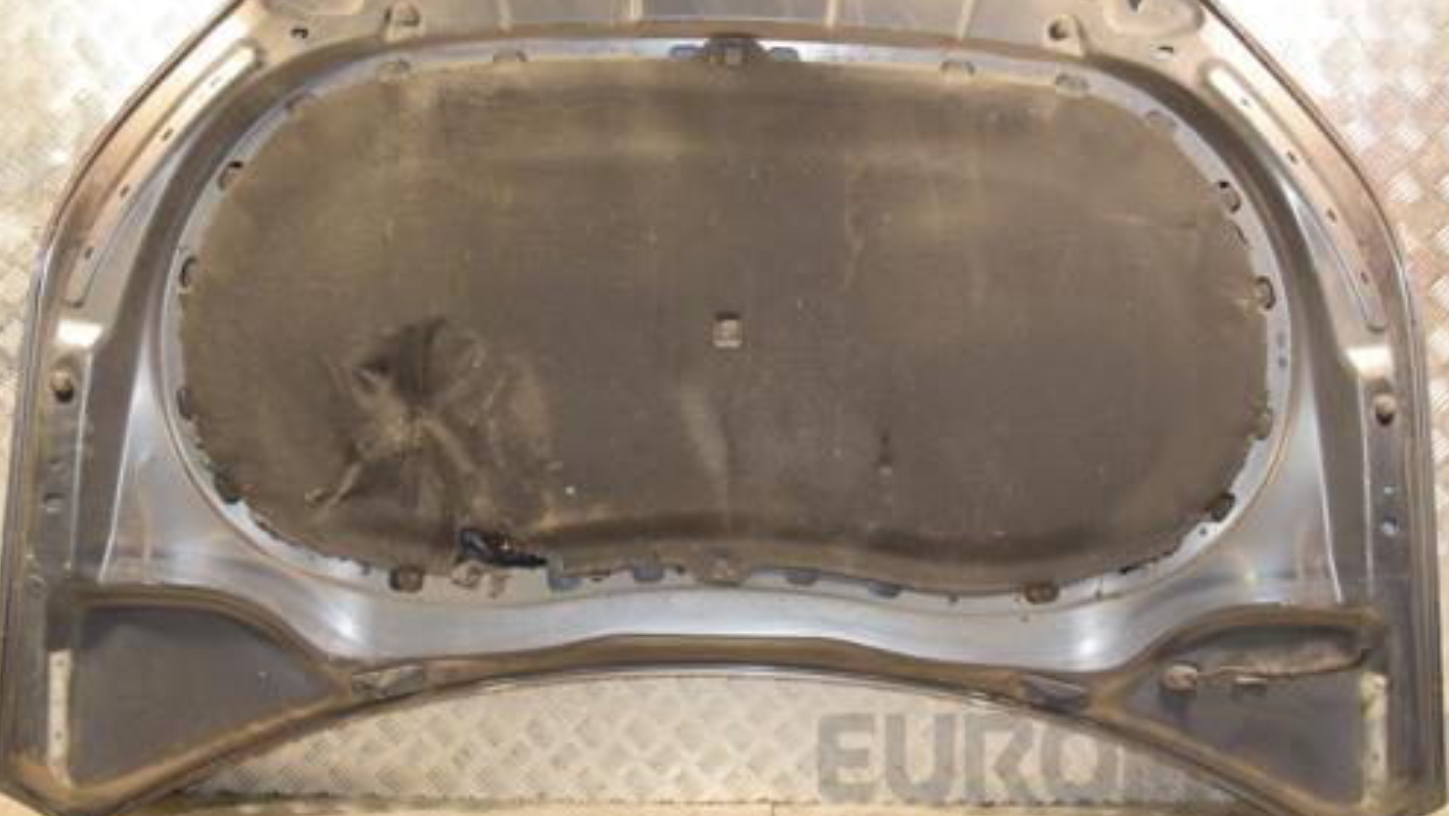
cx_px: 763
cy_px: 367
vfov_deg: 28.3
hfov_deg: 48.3
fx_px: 1614
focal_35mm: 42
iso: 800
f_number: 5
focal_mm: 22
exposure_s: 1/125
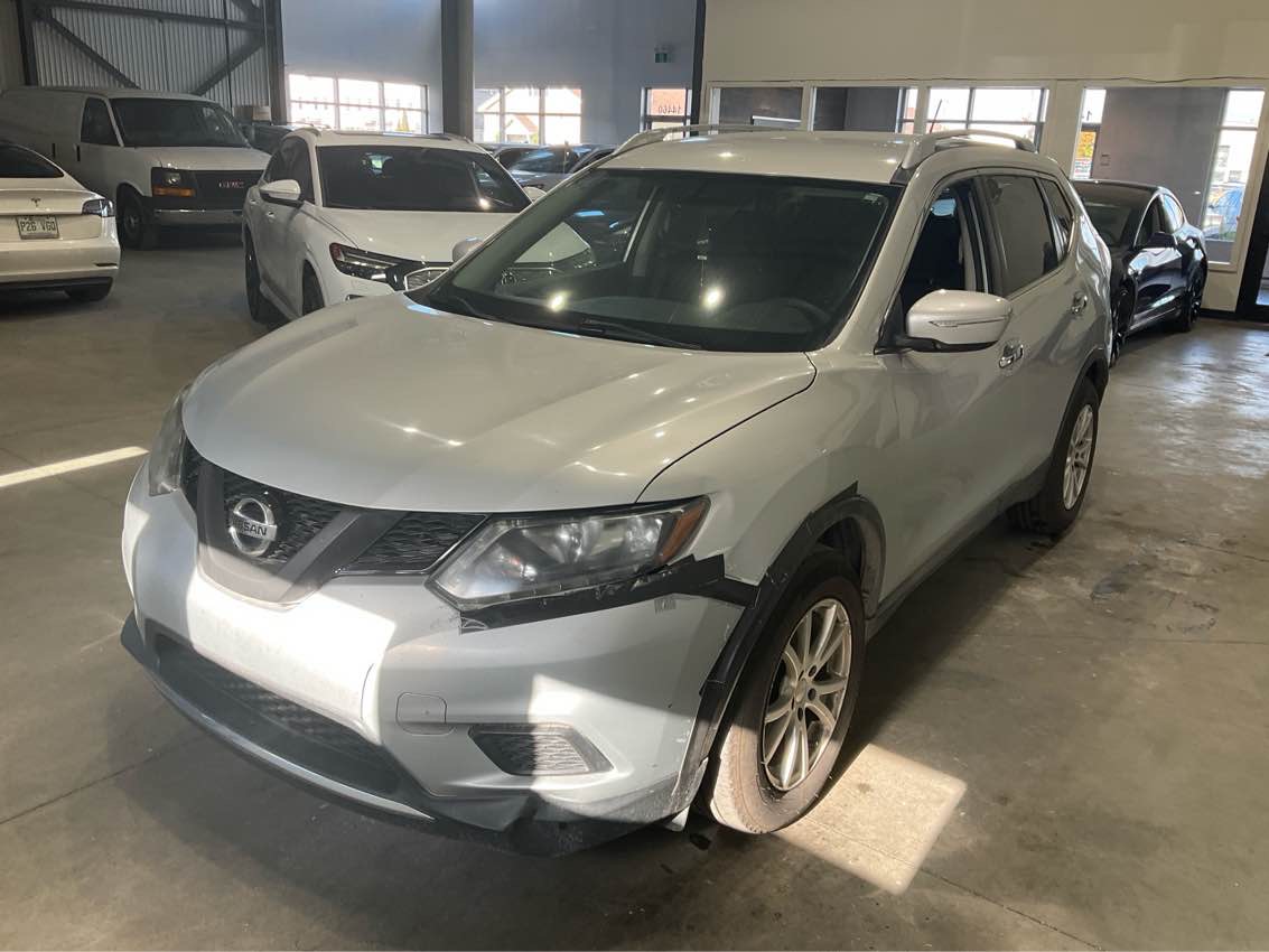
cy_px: 476
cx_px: 634
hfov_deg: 61.7
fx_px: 1063
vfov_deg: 48.2
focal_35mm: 29
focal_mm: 3
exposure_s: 1/120
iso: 32
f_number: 1.8
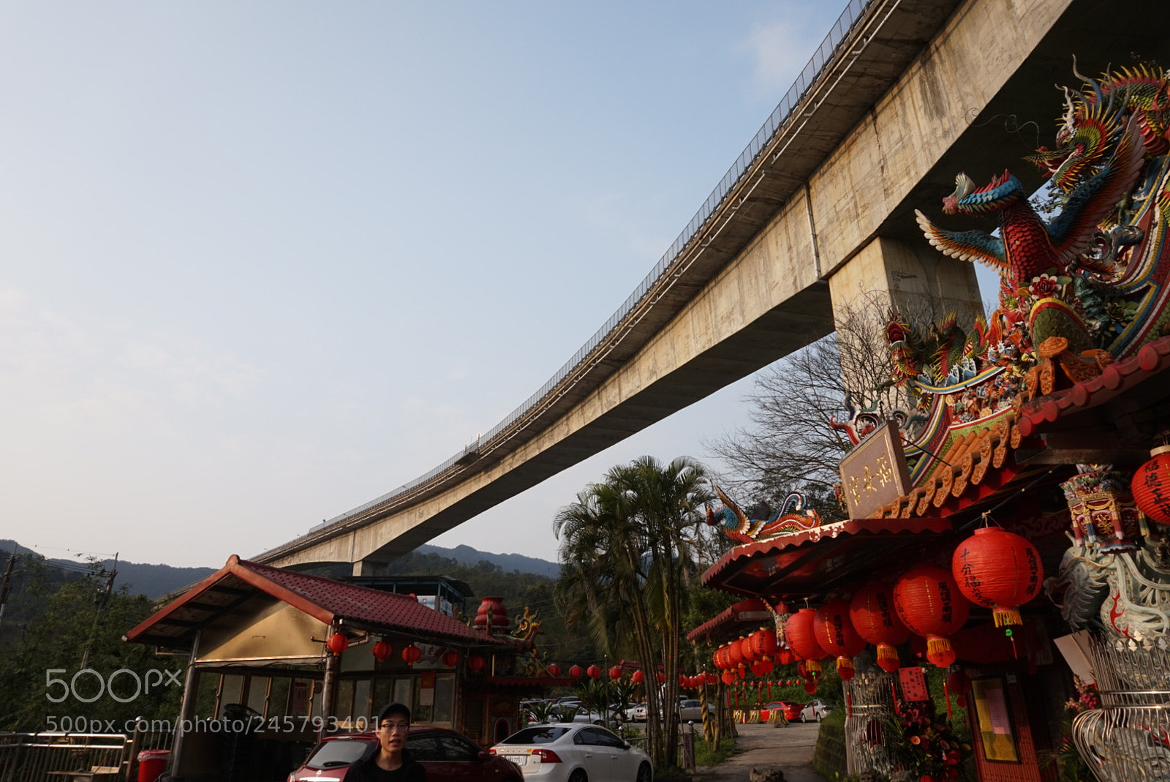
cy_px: 391
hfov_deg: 73.7
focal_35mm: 24
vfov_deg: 53.2
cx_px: 585
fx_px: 780
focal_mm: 16
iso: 100
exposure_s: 1/200
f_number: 6.3
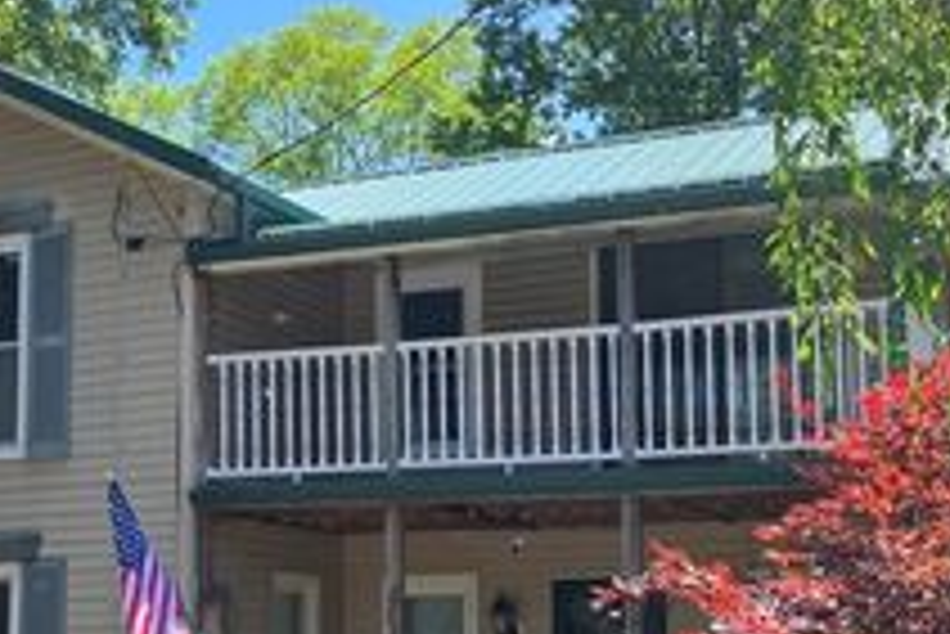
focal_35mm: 69
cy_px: 438
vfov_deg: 19.7
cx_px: 329
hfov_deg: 29.1
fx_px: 1822
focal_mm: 3.99
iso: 32
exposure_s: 1/517
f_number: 1.8
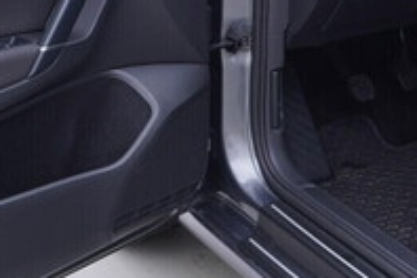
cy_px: -47
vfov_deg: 13.3
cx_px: 217
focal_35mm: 100
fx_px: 1158
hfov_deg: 20.4
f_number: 3.2
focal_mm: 24
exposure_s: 1/50
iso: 125
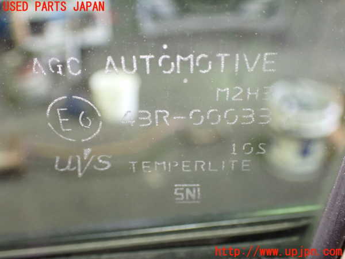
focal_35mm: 41
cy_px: 130
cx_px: 172
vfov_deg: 35.1
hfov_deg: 45.8
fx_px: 409
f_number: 2.8
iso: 1000
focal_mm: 7.31
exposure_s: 1/40
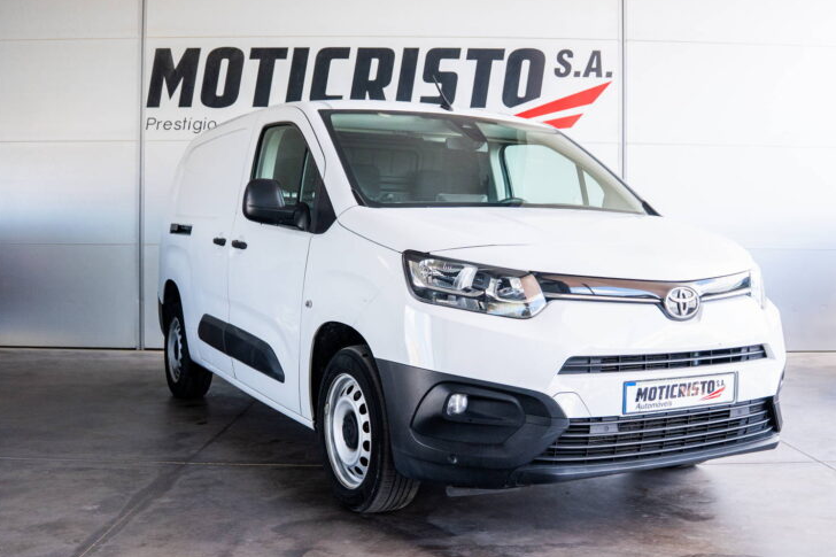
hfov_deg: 50.7
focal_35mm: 38
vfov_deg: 35.0
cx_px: 433
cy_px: 277
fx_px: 882
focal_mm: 24
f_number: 3.5
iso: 800
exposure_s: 1/640
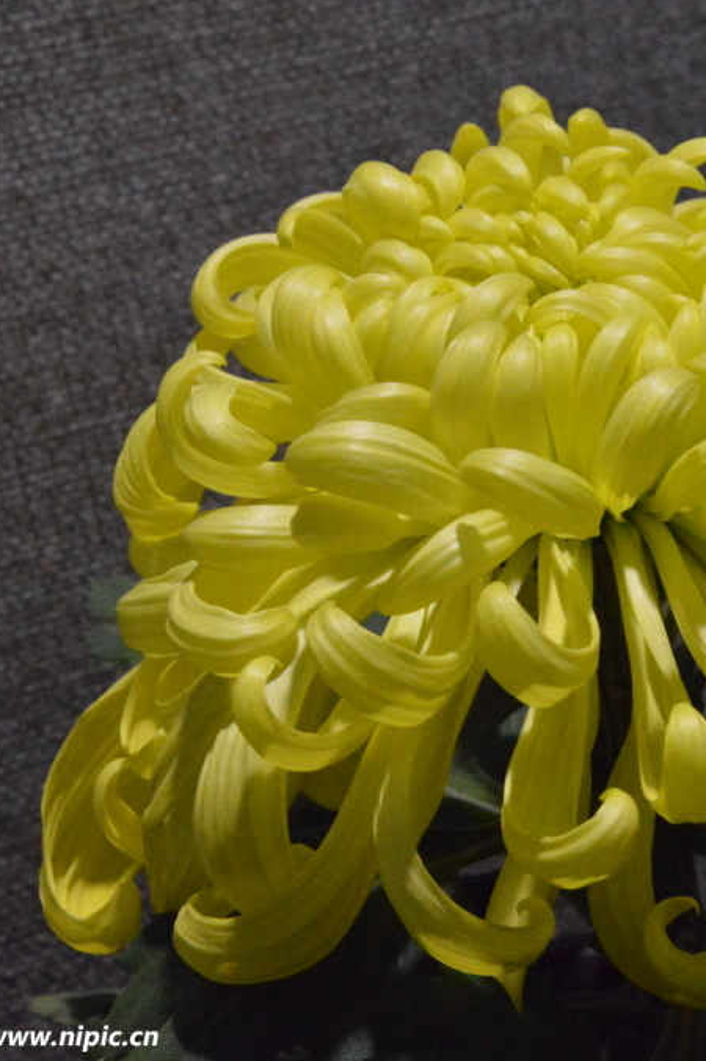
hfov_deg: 8.6
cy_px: 530
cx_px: 631
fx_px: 4682
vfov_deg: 12.9
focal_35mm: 159
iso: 6400
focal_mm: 70
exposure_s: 1/200
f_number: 18
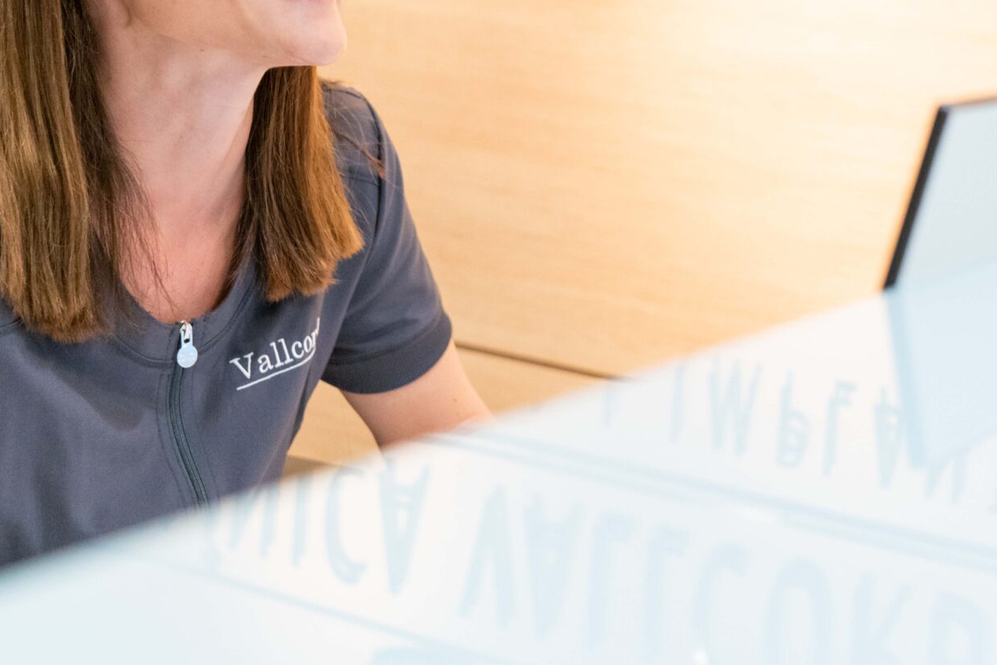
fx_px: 2022
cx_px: 660
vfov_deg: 18.2
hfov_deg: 27.5
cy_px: -22
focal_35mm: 73
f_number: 3.2
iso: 2000
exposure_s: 1/320
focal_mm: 35
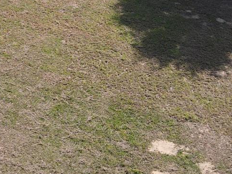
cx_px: -21
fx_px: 530
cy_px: -6
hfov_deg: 23.2
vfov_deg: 18.1
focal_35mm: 79
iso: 100
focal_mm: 4.5
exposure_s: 1/350
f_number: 2.8
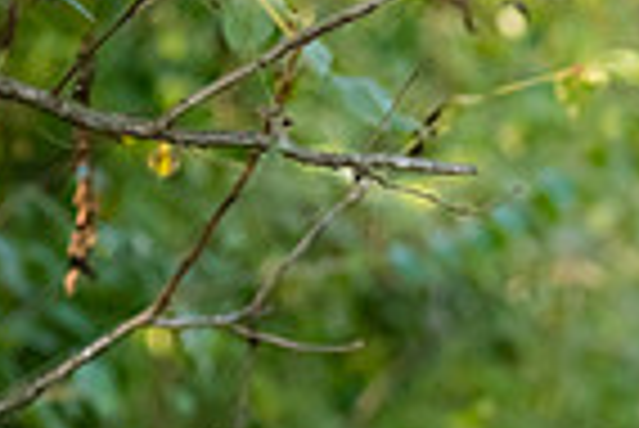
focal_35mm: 633
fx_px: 11247
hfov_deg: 3.2
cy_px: 706
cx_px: 1209
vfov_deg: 2.2
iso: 800
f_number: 5
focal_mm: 145
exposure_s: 1/200
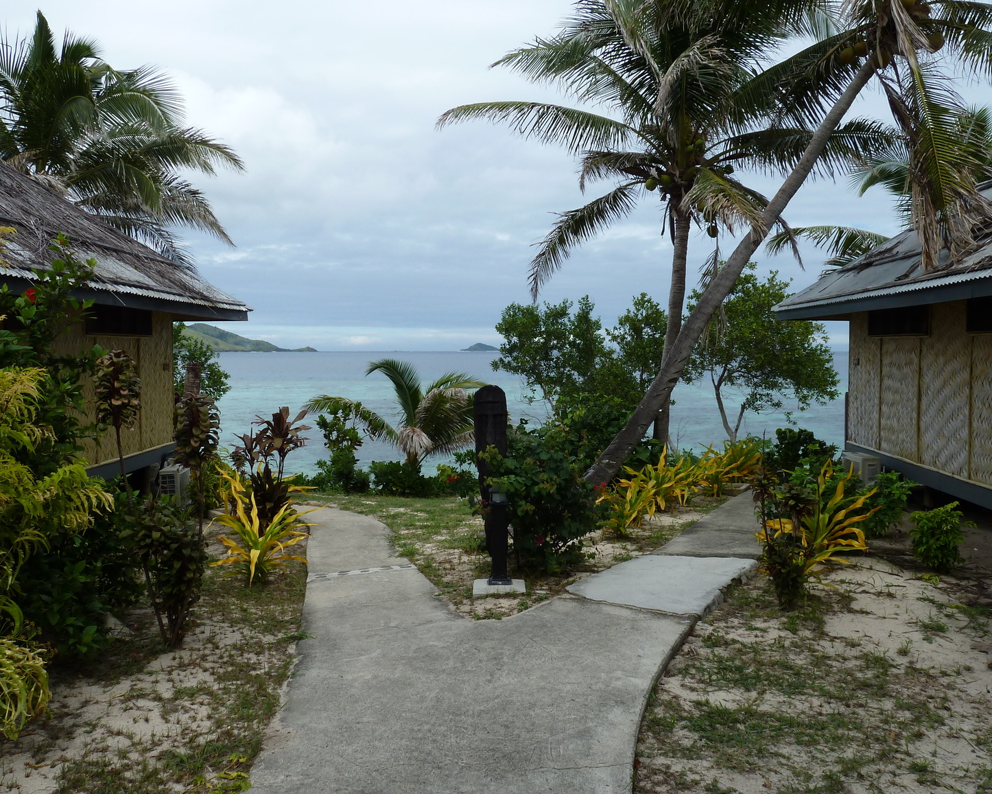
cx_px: 500
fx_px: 793
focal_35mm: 27
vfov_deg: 53.2
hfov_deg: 64.1
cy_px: 388
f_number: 5
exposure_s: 1/400
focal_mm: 4.1
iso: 80
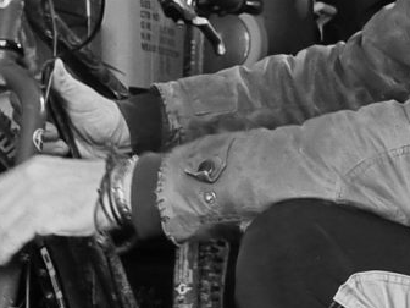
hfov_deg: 9.8
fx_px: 2345
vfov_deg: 7.5
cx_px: -162
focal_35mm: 198
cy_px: 50
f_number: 1.8
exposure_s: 1/50
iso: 80
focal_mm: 5.4
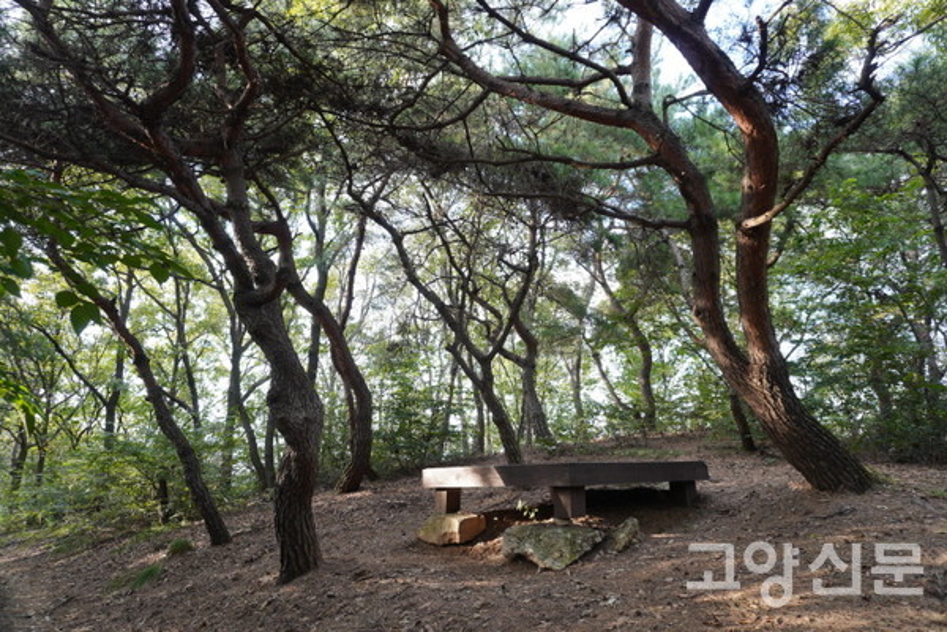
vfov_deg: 53.1
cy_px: 316
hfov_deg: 73.7
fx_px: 631
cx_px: 474
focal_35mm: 24
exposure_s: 1/60
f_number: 4
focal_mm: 16
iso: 160
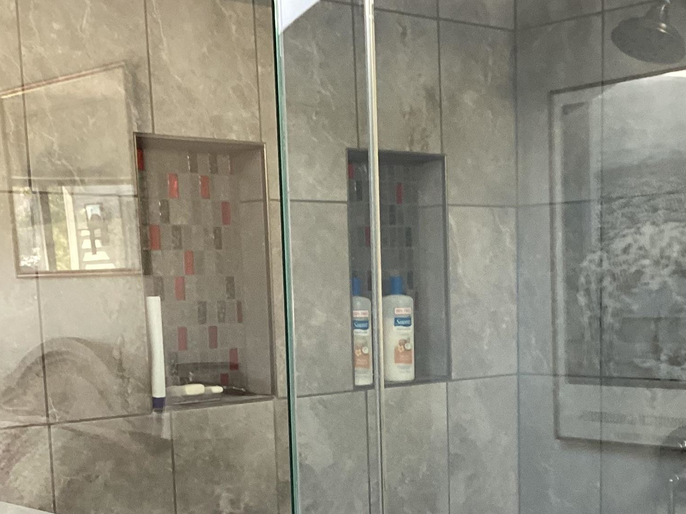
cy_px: 457
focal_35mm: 63
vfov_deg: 22.7
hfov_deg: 30.7
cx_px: 397
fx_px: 1248
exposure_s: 1/50
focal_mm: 3.3
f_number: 2.4
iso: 100
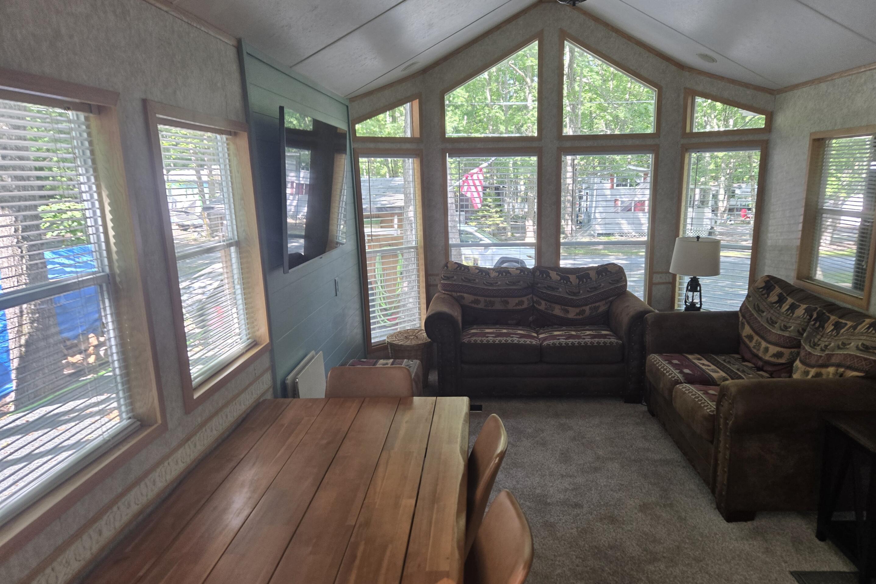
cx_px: 457
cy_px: 323
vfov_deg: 51.2
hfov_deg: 71.5
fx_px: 608
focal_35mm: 25
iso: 125
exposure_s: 1/120
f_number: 1.8
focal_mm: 5.4
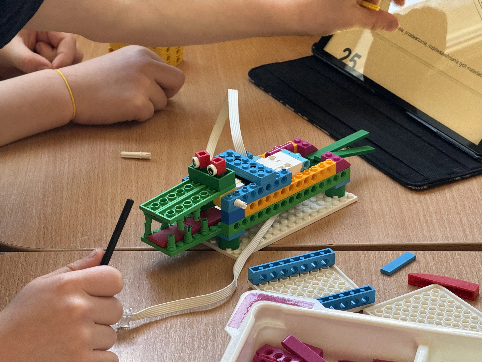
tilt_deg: -27.1
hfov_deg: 16.4
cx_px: 241
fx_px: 1671
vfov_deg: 12.3
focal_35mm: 120
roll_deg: +0.3
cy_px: 181
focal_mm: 15.66
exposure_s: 1/60
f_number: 2.8
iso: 250
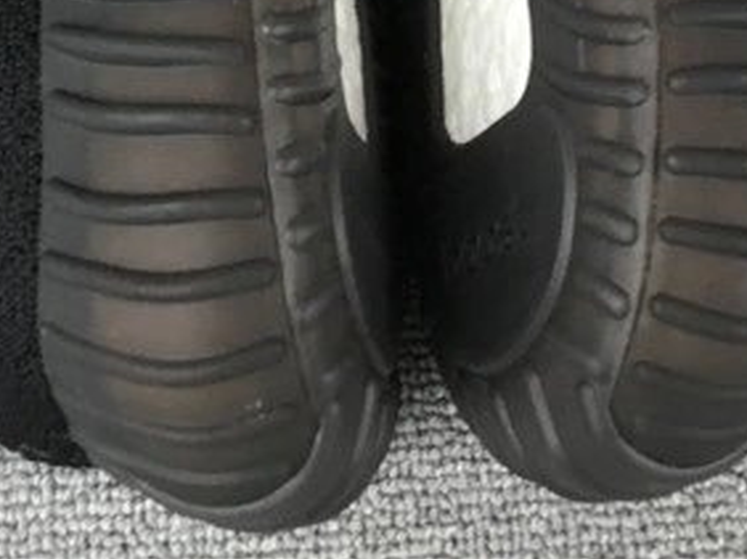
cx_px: 323
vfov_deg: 13.8
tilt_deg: -58.4
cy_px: -332
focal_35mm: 99
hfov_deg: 19.8
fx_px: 2135
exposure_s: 1/33
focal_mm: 3.3
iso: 100
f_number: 2.4
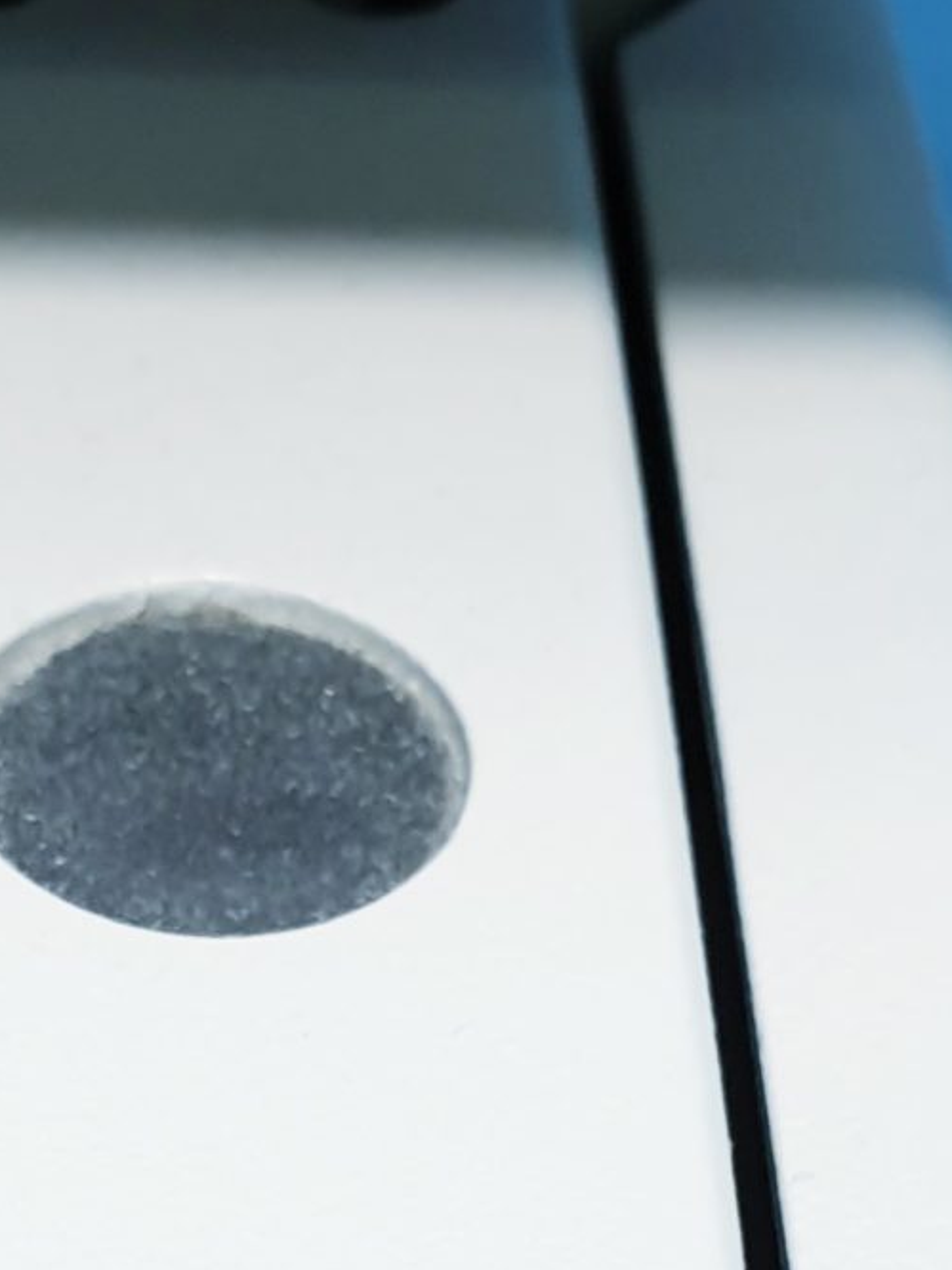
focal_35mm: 100
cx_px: 204
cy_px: 1674
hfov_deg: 14.7
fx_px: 3669
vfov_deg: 18.2
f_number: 2.4
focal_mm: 4.3
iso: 100
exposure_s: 1/50
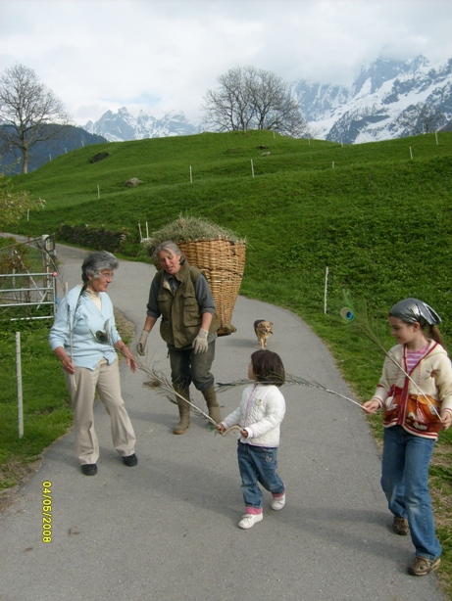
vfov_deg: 52.6
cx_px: 226
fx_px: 609
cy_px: 300
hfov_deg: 40.7
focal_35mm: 35
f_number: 7.1
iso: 80
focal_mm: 5.8
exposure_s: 1/180
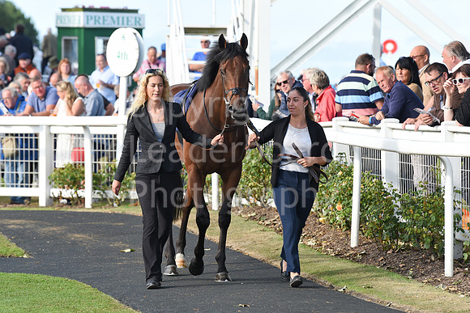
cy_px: 156
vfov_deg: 6.9
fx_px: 2612
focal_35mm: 200
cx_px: 235
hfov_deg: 10.3
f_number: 5.6
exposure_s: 1/1000
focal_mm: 200
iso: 500
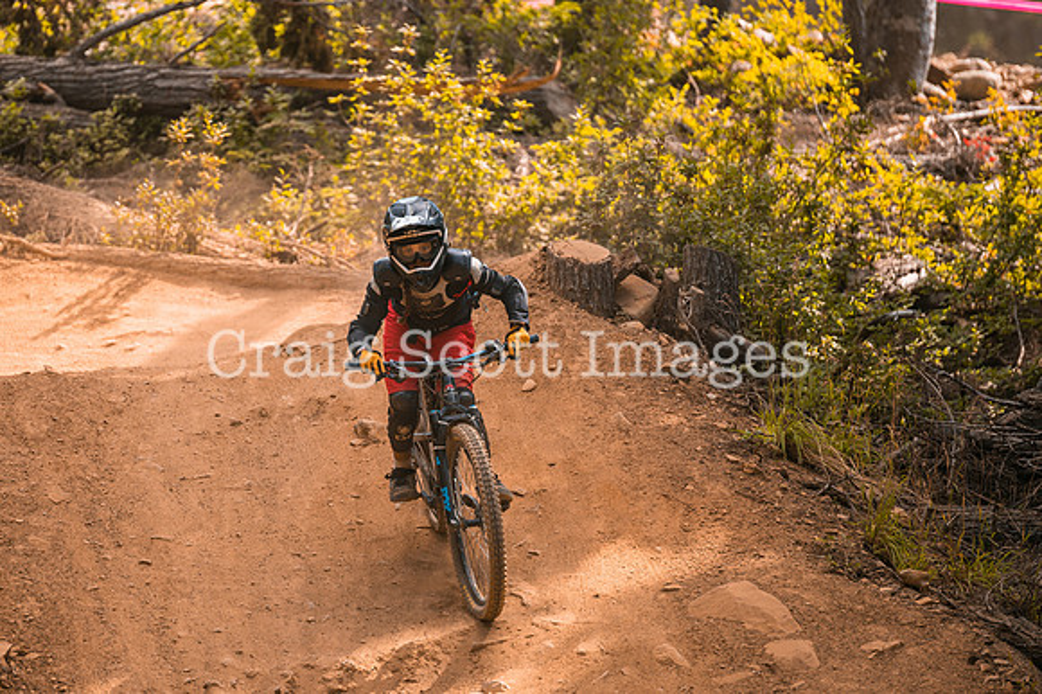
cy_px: 262
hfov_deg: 8.5
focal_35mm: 243
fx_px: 7030
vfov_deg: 5.6
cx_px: 393
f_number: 2.8
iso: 220
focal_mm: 195
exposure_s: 1/1600
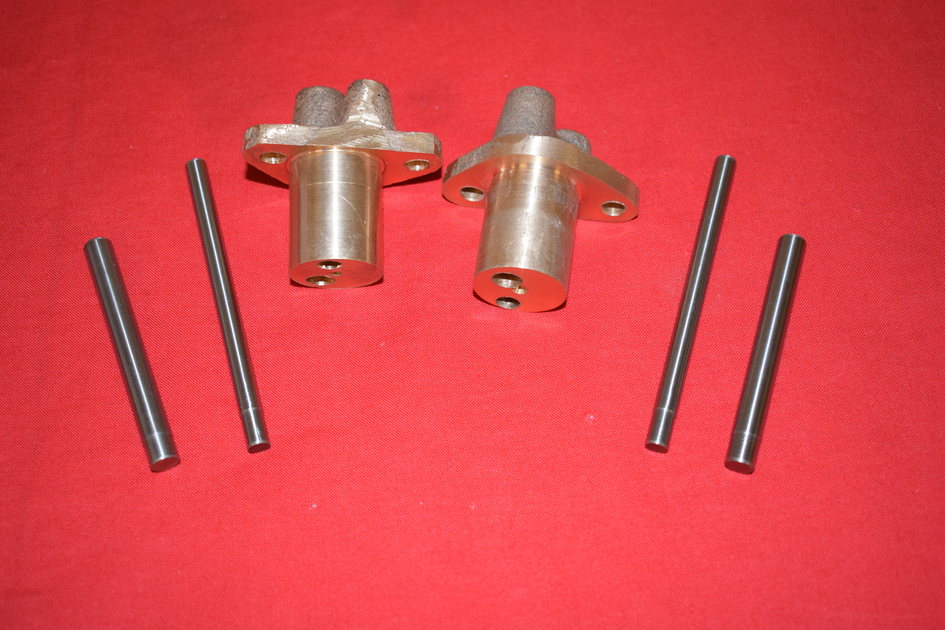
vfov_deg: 28.1
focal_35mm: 48
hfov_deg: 41.1
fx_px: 1260
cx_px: 472
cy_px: 315
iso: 1250
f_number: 5
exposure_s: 1/200
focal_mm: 32
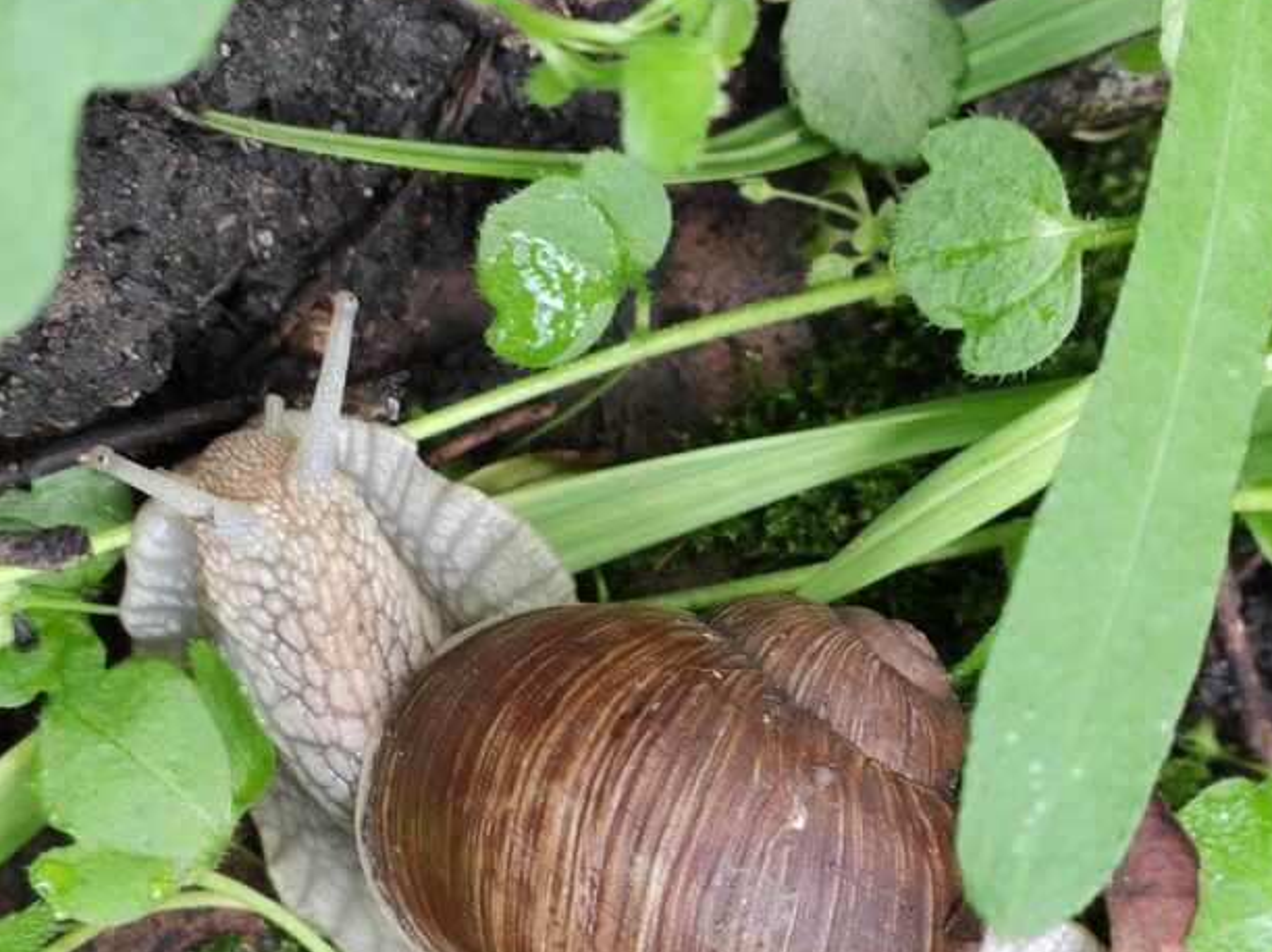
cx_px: 730
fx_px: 3194
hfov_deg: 22.5
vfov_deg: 16.8
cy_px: 734
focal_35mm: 87
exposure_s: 1/50
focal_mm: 4.77
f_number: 1.75
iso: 365
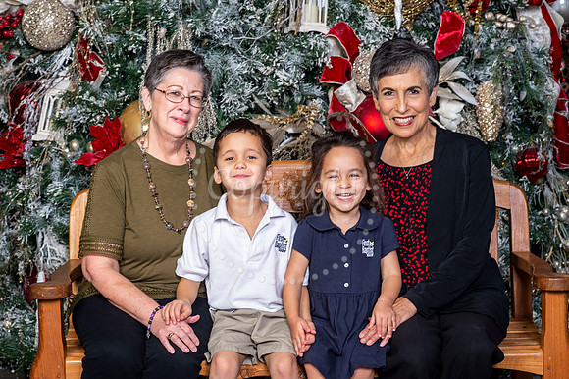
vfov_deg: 16.1
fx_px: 1343
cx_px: 284
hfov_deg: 23.9
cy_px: 190
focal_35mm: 85
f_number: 8
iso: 400
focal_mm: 85
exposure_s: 1/125
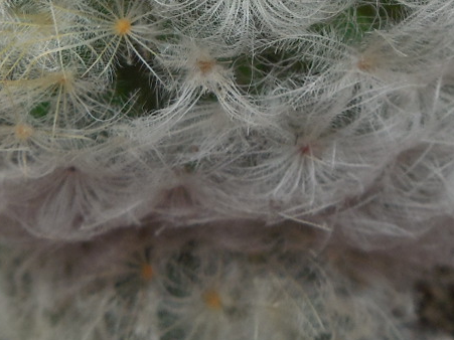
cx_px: 281
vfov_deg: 13.0
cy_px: -89
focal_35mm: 110
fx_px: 1442
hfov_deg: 17.9
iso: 125
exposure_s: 1/200
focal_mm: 5.6
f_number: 3.6
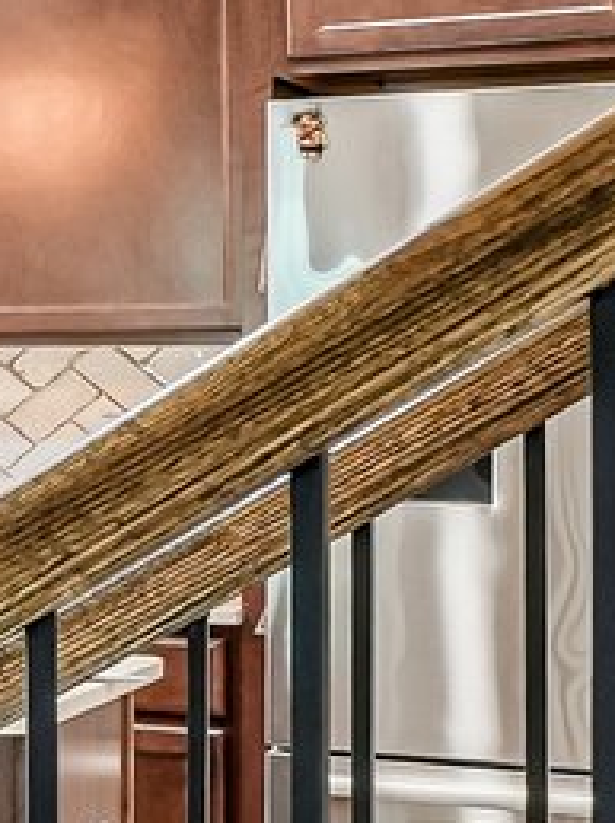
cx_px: -2221
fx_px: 2539
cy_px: 352
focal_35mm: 107
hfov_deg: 7.0
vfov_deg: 18.4
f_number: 8
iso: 320
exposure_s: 1/4
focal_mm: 14
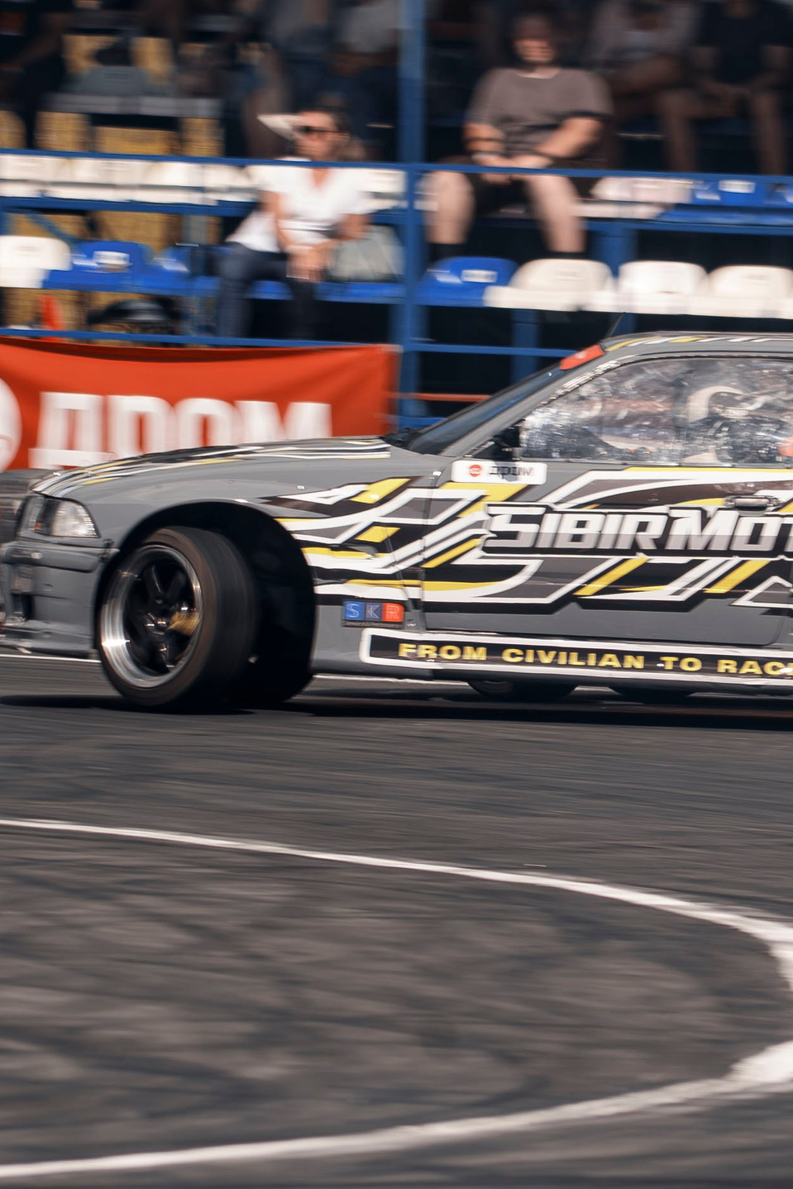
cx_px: 692
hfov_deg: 2.4
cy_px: 588
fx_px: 18828
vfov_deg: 3.6
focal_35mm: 570
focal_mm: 180
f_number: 10
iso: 100
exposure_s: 1/125
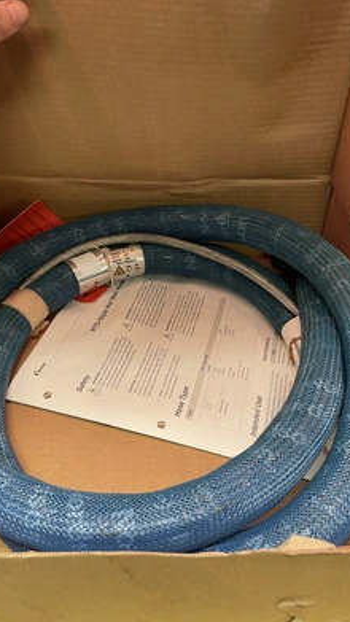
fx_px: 478
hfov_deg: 40.2
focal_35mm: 29
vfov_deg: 66.1
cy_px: 317
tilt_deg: -47.0
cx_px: 167
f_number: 1.6
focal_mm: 4.2
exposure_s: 1/42
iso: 100
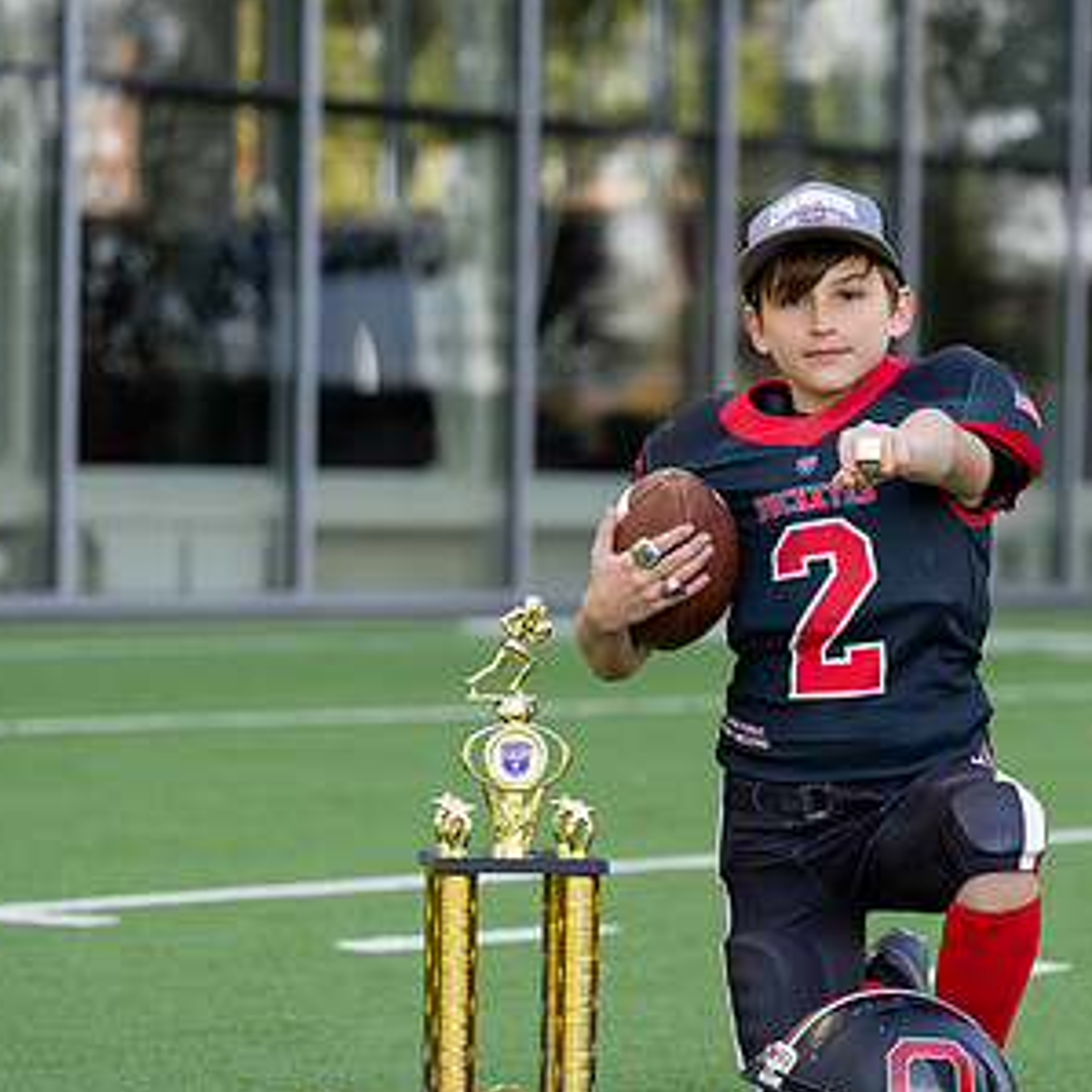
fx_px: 5603
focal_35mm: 157
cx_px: 829
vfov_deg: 11.1
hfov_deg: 11.1
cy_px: 670
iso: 100
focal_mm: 90
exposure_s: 1/400
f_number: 2.8
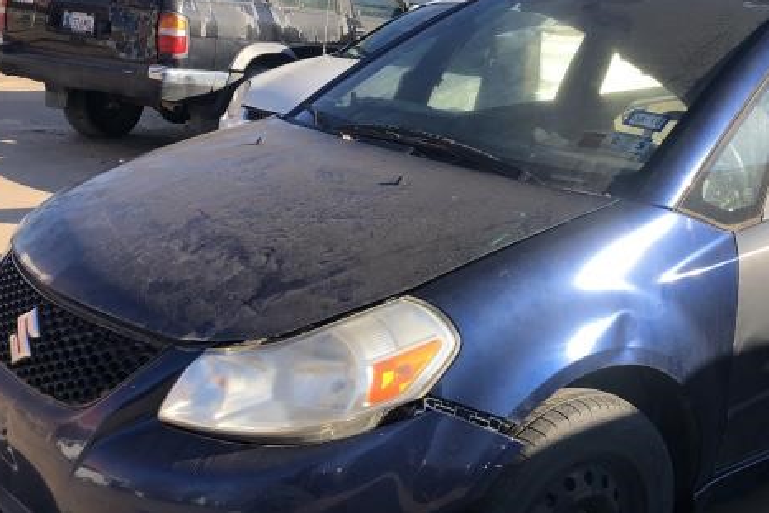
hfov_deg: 38.8
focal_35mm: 50
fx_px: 1068
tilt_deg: -11.9
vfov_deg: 27.0
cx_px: 558
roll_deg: -5.5
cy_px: 244
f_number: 1.8
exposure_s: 1/1000
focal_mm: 3.99
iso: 20
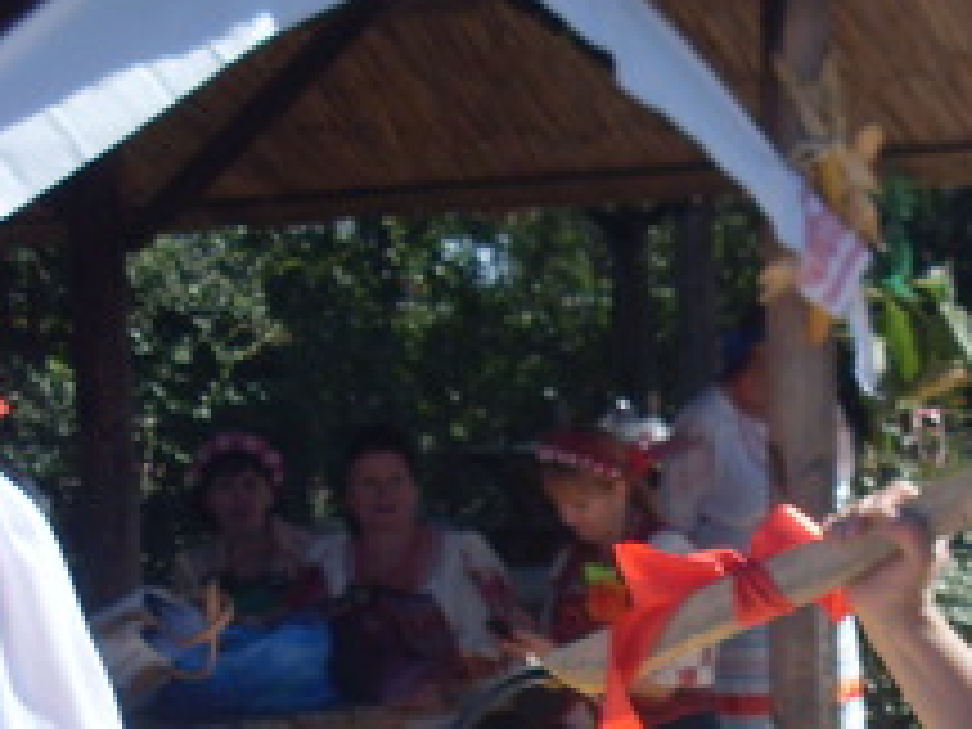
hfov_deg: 18.9
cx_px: 1238
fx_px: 2724
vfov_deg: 14.9
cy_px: 770
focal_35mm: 97
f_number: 7
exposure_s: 1/250
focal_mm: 6.3
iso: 80
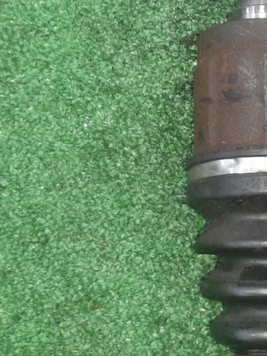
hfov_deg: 19.2
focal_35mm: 75
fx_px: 772
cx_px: 257
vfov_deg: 25.6
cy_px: 78
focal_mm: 3.93
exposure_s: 1/33
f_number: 1.7
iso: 187
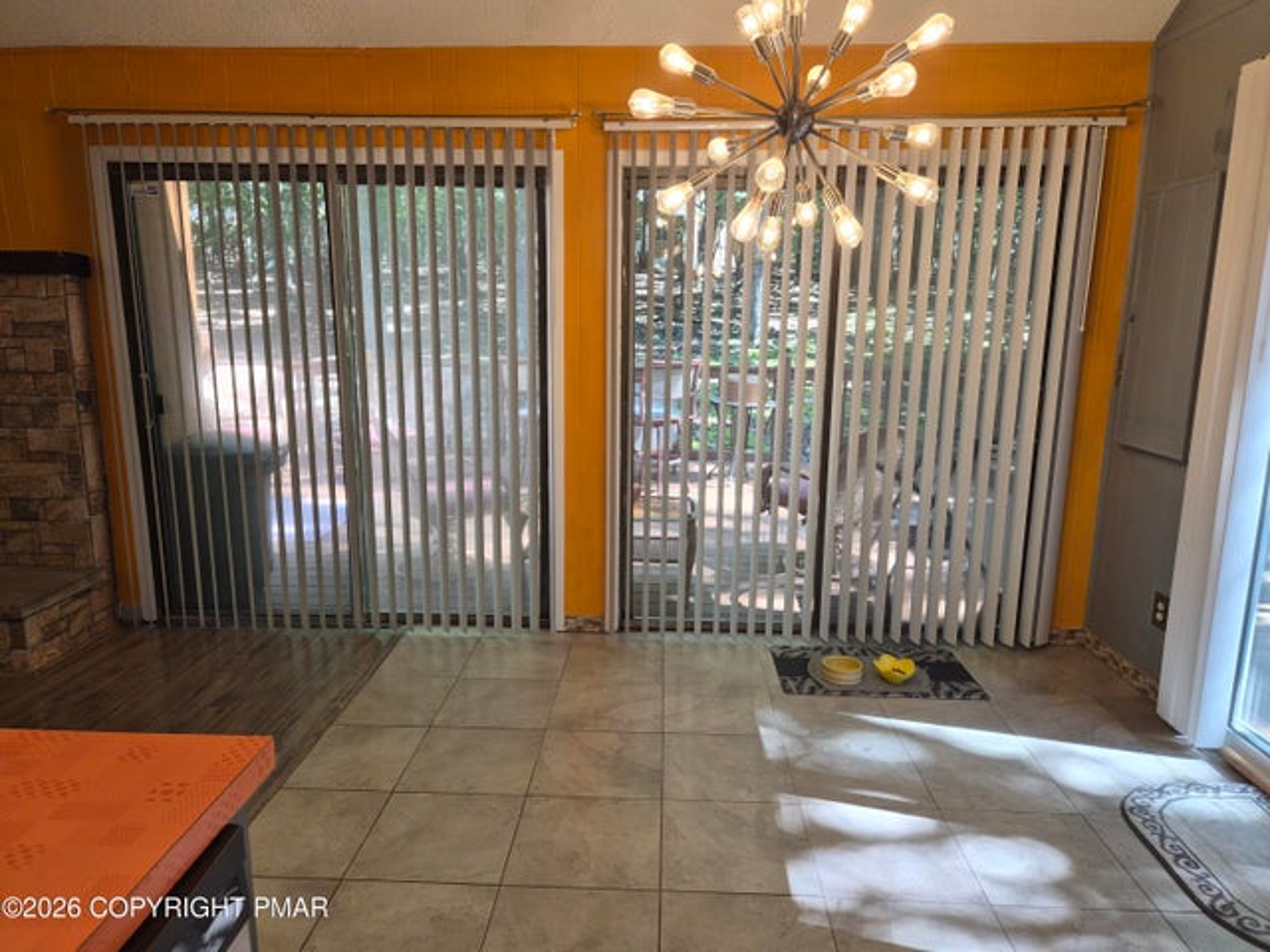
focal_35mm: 23
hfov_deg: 73.9
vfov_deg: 58.9
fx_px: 844
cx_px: 635
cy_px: 476
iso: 64
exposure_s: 1/120
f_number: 1.8
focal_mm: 5.4
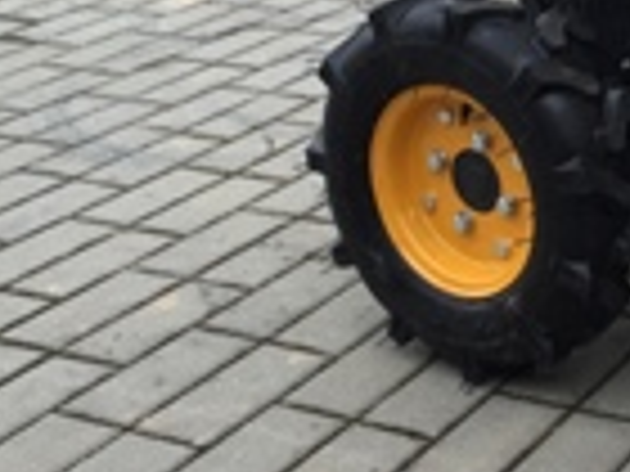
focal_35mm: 93
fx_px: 1693
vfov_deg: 15.6
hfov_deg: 19.4
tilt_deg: -19.0
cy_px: 4
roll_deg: +1.3
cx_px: 824
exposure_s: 1/286
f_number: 2.2
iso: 32
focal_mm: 4.15
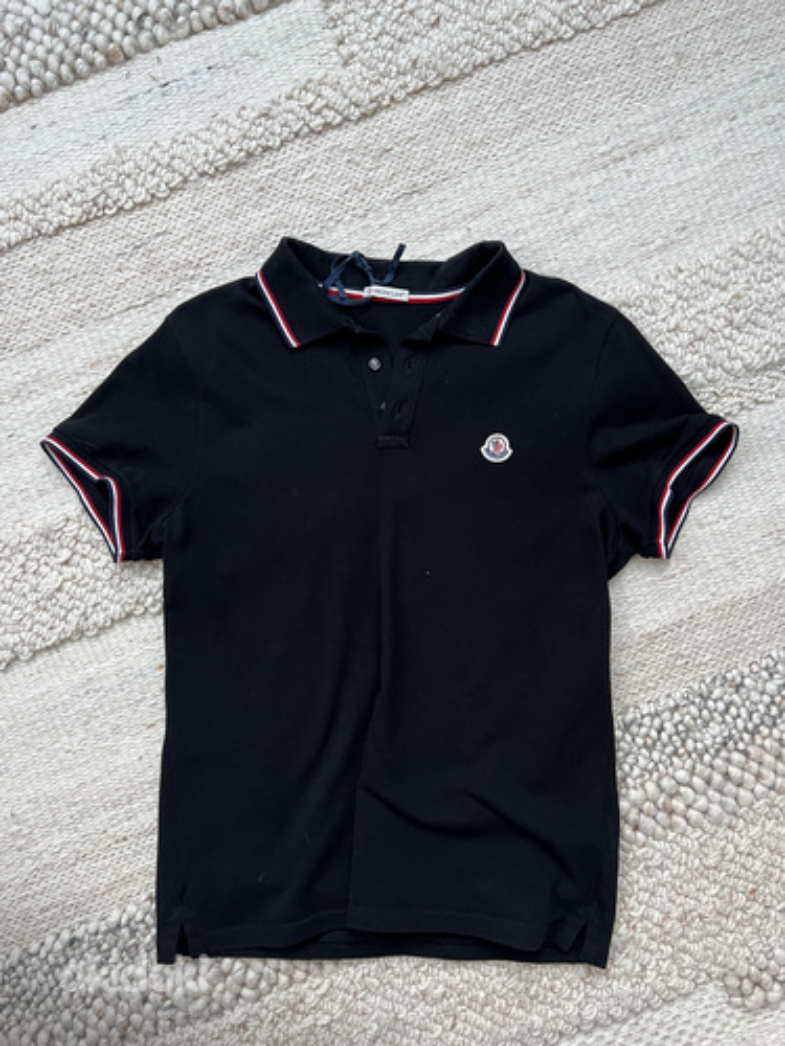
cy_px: 523
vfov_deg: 67.3
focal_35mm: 26
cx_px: 392
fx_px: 786
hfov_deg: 53.1
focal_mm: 5.7
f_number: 1.5
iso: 200
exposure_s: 1/60
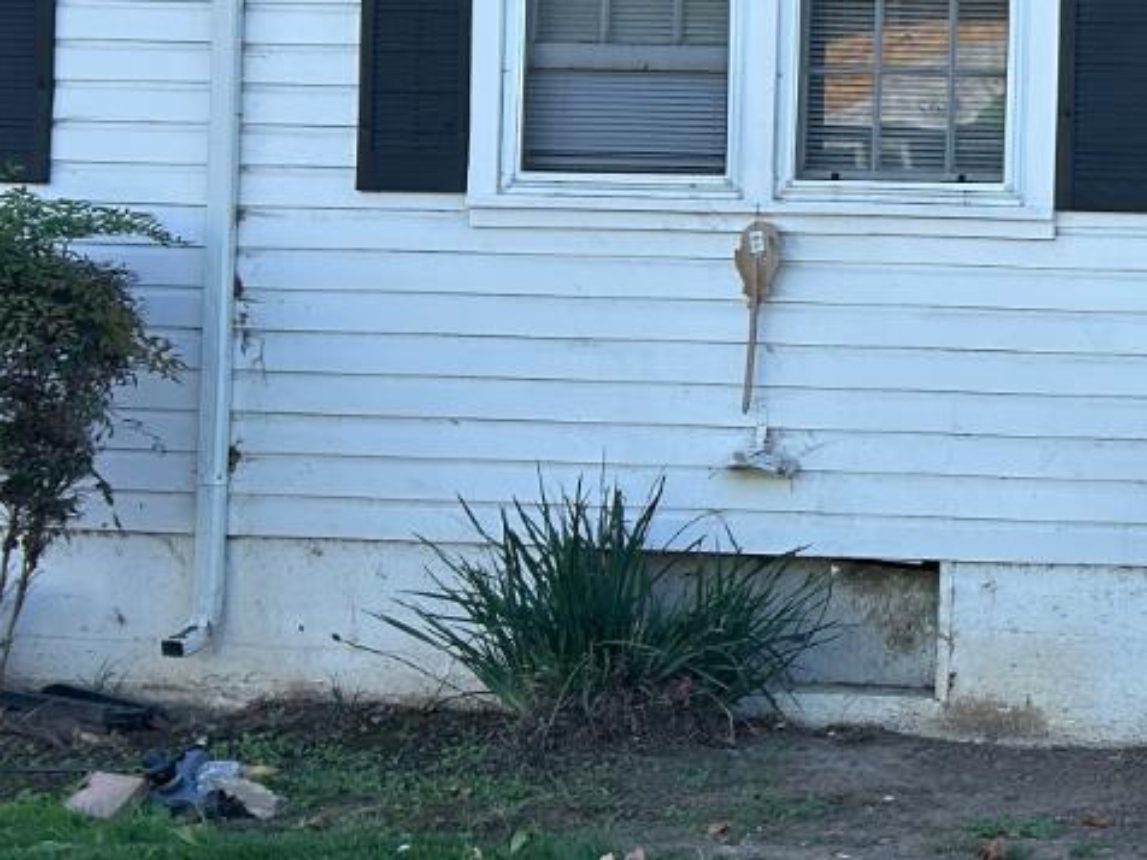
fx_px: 2717
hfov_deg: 20.6
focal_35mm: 82
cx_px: 1687
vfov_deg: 17.9
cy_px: 235
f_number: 1.5
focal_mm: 5.7
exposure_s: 1/1209
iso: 50
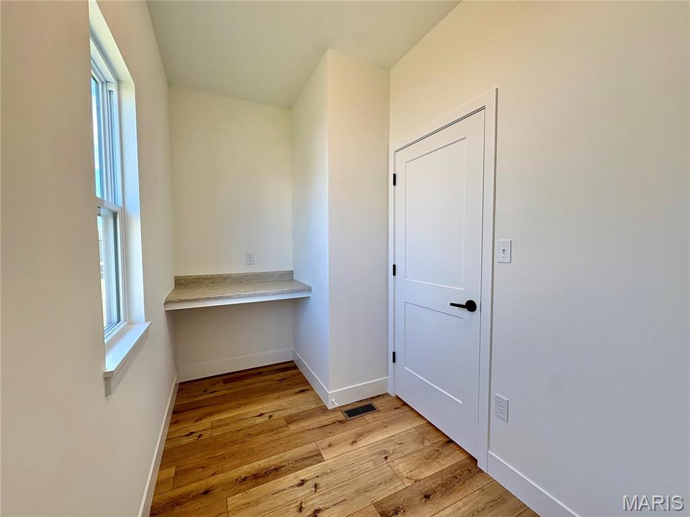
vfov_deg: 85.7
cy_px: 258
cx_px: 345
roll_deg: +0.7
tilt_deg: -2.9
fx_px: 279
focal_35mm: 14
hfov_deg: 102.1
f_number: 2.2
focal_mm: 2.22
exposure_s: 1/120
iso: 64
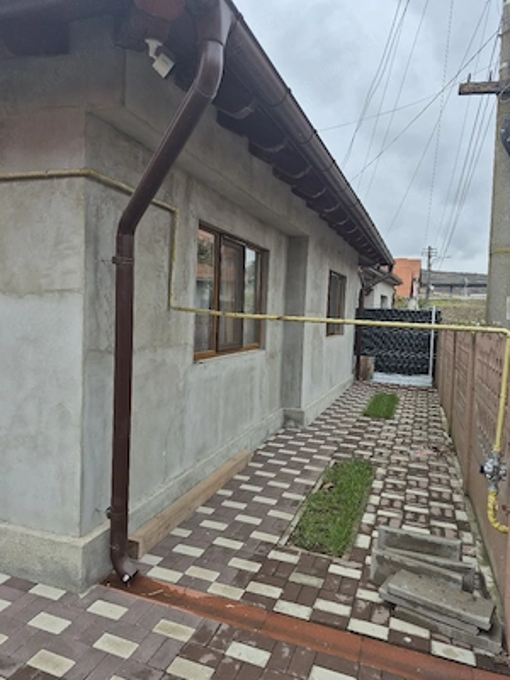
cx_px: 255
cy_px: 340
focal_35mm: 23
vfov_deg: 73.9
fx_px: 452
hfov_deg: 58.9
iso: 25
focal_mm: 5.4
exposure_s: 1/714
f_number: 1.8
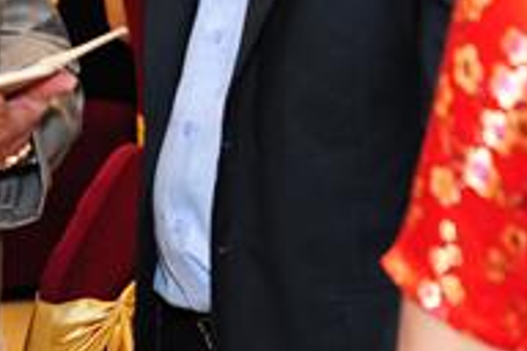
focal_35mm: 175
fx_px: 2562
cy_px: -170
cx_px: 110
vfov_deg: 7.7
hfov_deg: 11.7
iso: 2500
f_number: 4.5
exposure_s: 1/125
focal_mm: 42
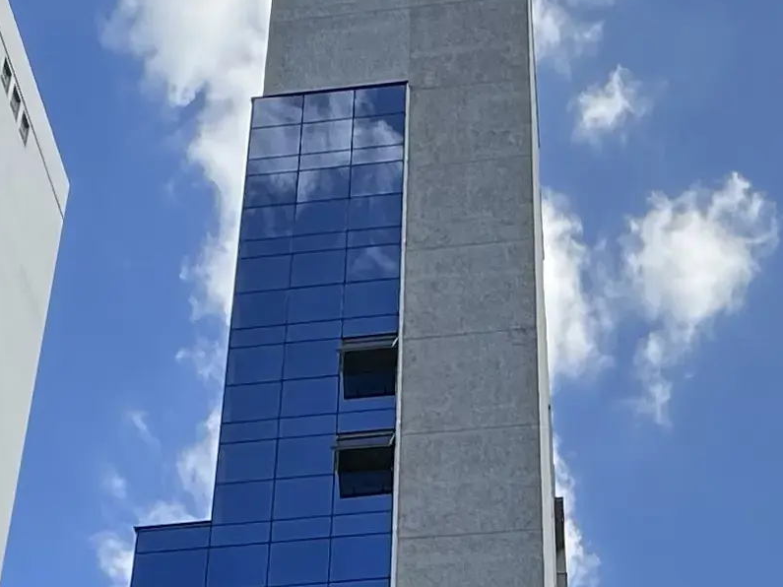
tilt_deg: +26.0
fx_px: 1606
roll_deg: -0.2
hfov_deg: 27.3
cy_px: 1209
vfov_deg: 15.8
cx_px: 470
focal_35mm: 71
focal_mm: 2.22
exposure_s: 1/774
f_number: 2.2
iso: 40
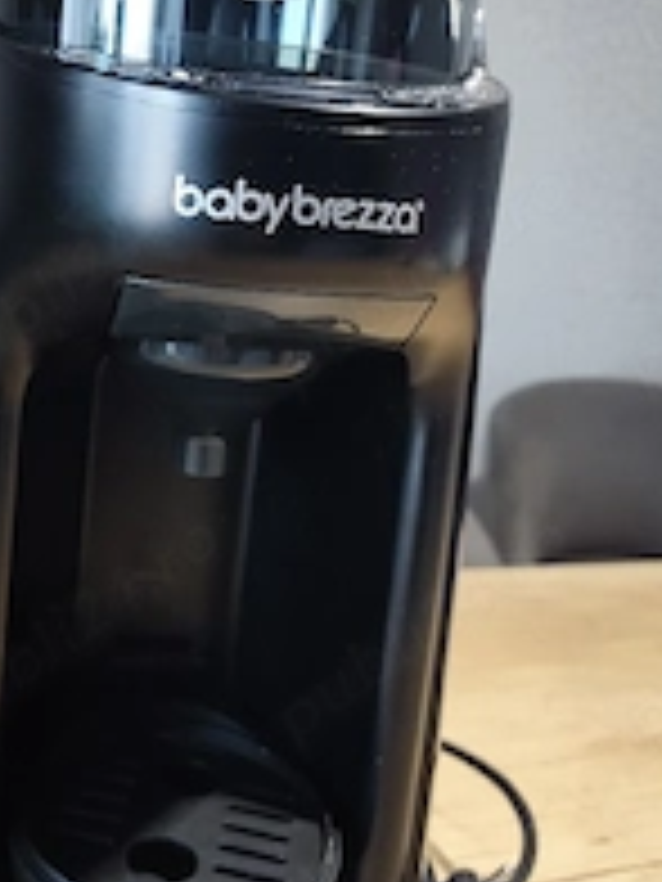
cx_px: 162
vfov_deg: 40.2
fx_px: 1198
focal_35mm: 47
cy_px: 333
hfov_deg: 30.3
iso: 500
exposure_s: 1/33.3
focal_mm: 6.07
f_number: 1.7
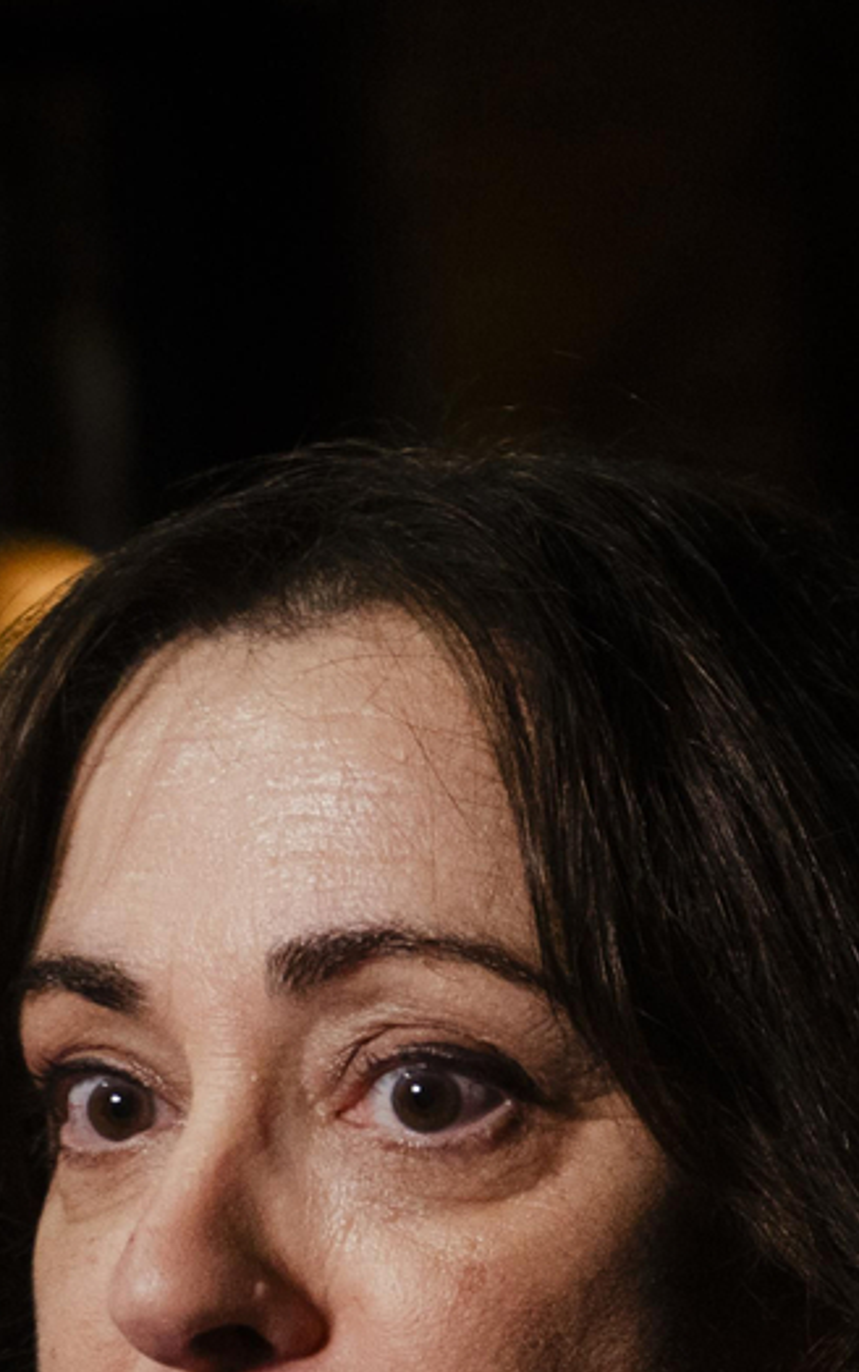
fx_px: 5238
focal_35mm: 140
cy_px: 1085
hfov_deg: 8.4
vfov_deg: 14.8
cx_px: 2176
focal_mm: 36
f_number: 2.8
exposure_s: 1/200
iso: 2000
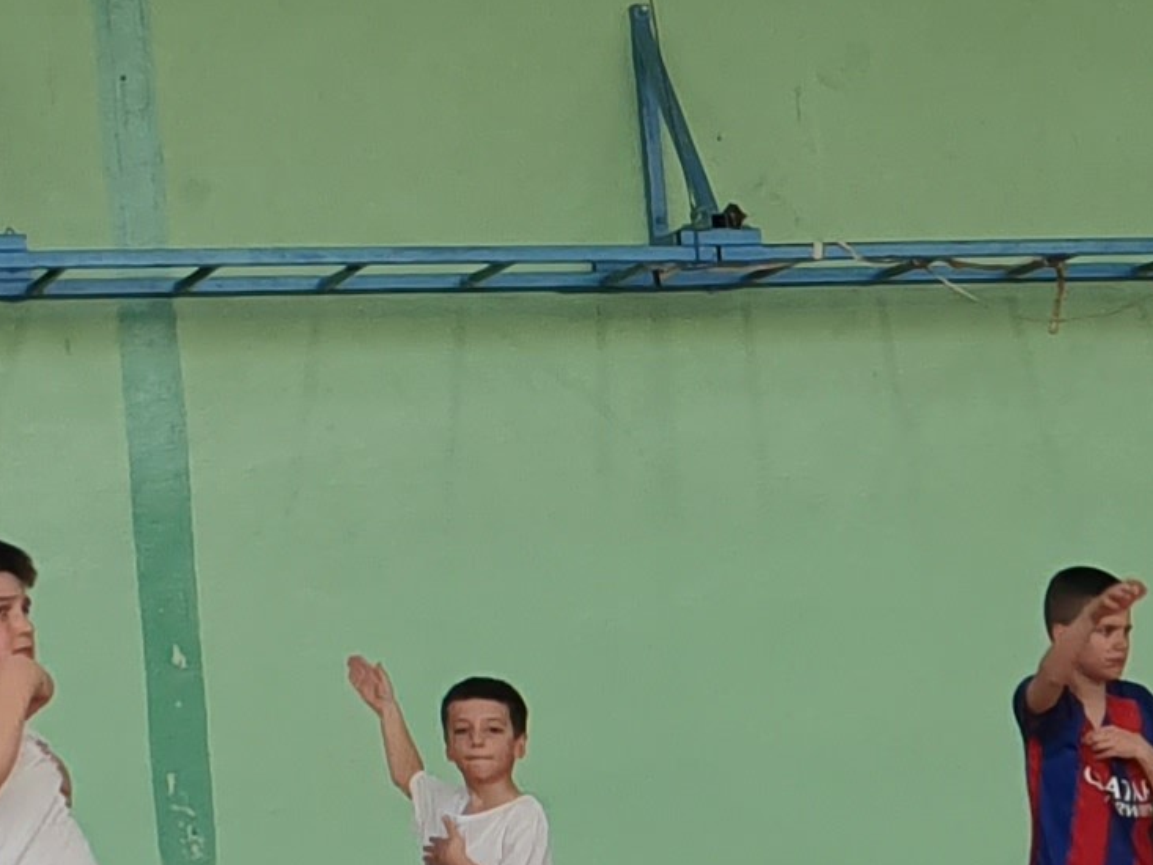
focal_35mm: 143
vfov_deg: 10.3
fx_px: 4764
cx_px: 1826
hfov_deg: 12.9
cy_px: 758
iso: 50
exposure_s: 1/268
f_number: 2.4
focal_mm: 4.32
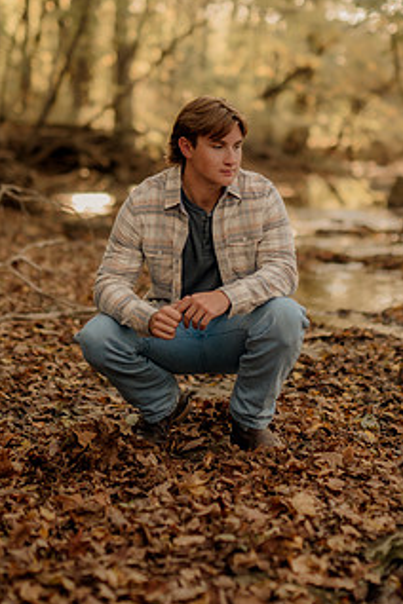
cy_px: 205
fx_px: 1780
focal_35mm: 106
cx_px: 236
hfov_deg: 12.9
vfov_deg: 19.2
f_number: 1.4
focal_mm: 50
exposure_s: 1/250
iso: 200
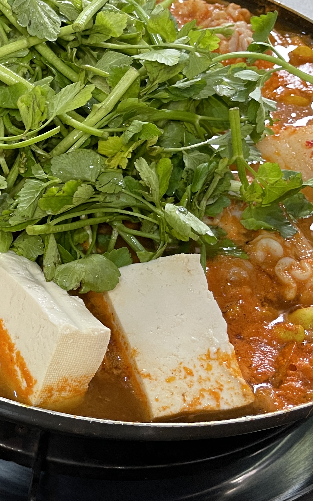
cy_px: 288
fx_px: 750
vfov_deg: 36.8
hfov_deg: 20.6
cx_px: -139
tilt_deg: -51.0
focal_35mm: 55
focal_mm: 4.2
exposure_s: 1/60
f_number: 1.6
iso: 100
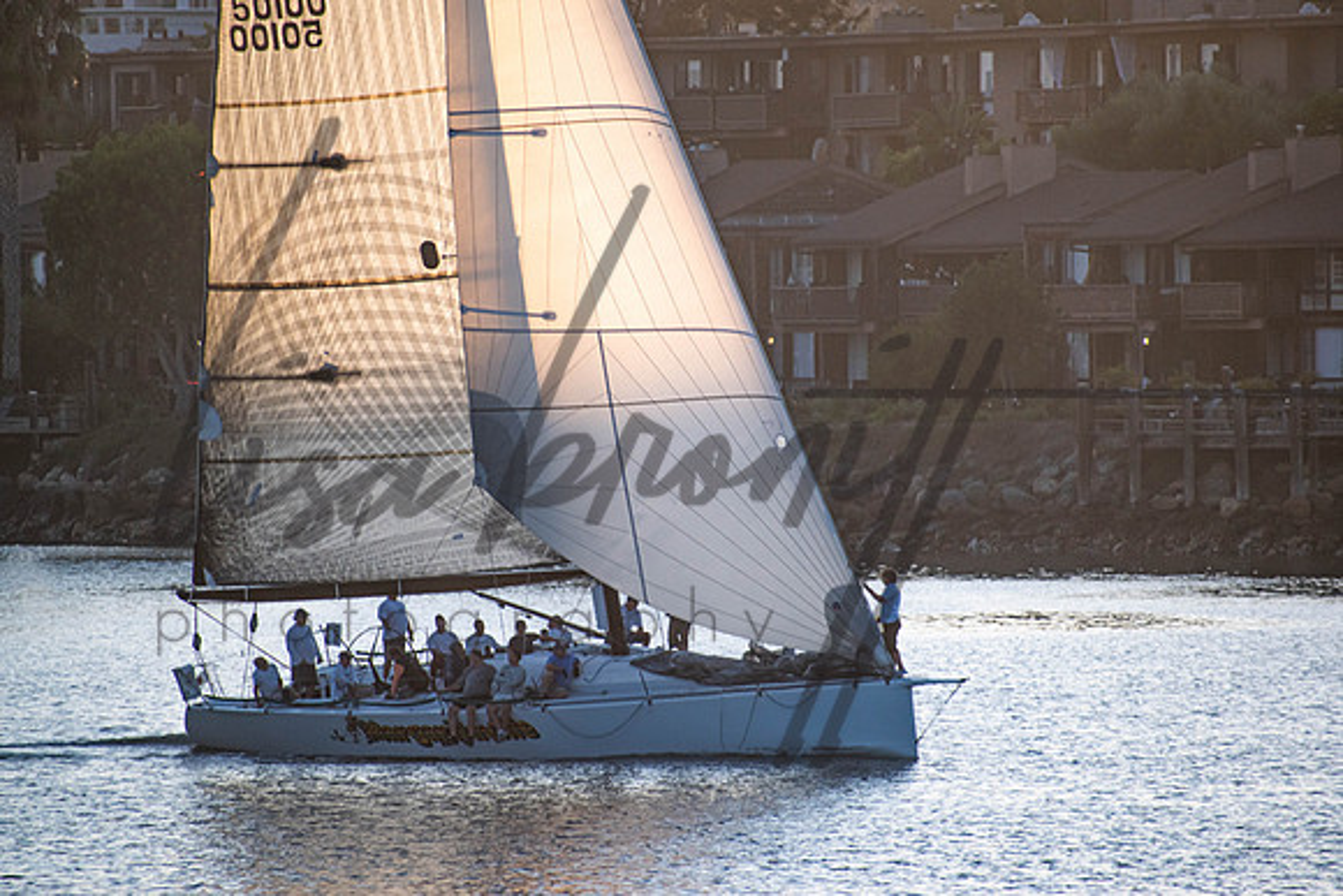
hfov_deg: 4.6
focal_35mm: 450
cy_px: 448
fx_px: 16791
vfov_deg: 3.1
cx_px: 672
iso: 400
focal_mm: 300
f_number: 6.3
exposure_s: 1/200
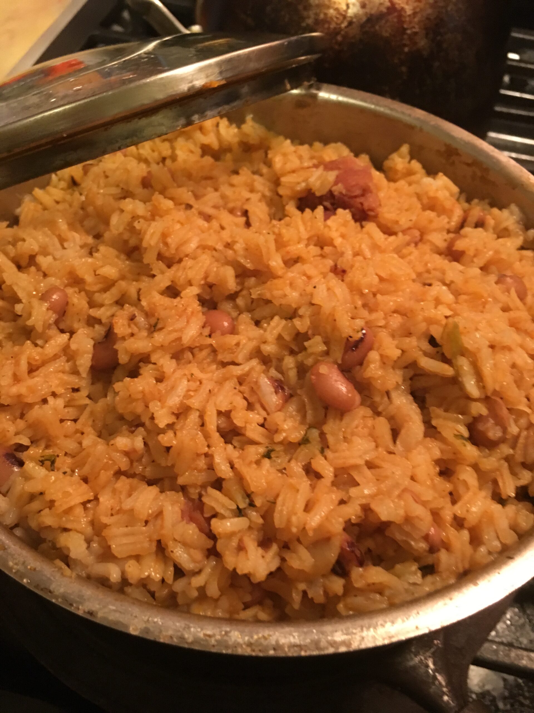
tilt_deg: -54.2
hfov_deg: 48.2
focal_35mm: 29
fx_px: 596
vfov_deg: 61.7
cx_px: 267
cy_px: 356
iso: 400
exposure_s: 1/15
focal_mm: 4.15
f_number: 2.2
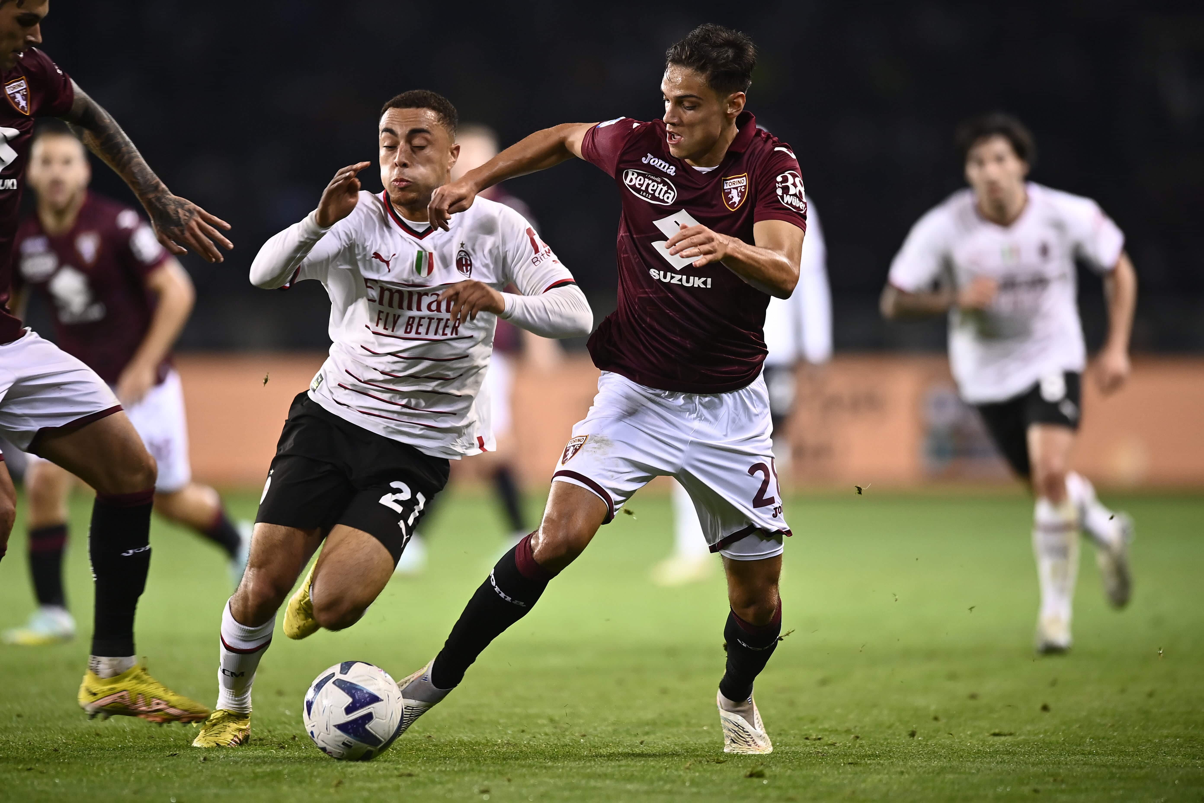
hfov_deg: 5.2
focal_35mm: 400
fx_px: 13377
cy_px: 402
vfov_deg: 3.4
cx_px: 602
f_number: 2.8
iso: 2000
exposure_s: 1/1000
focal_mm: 400
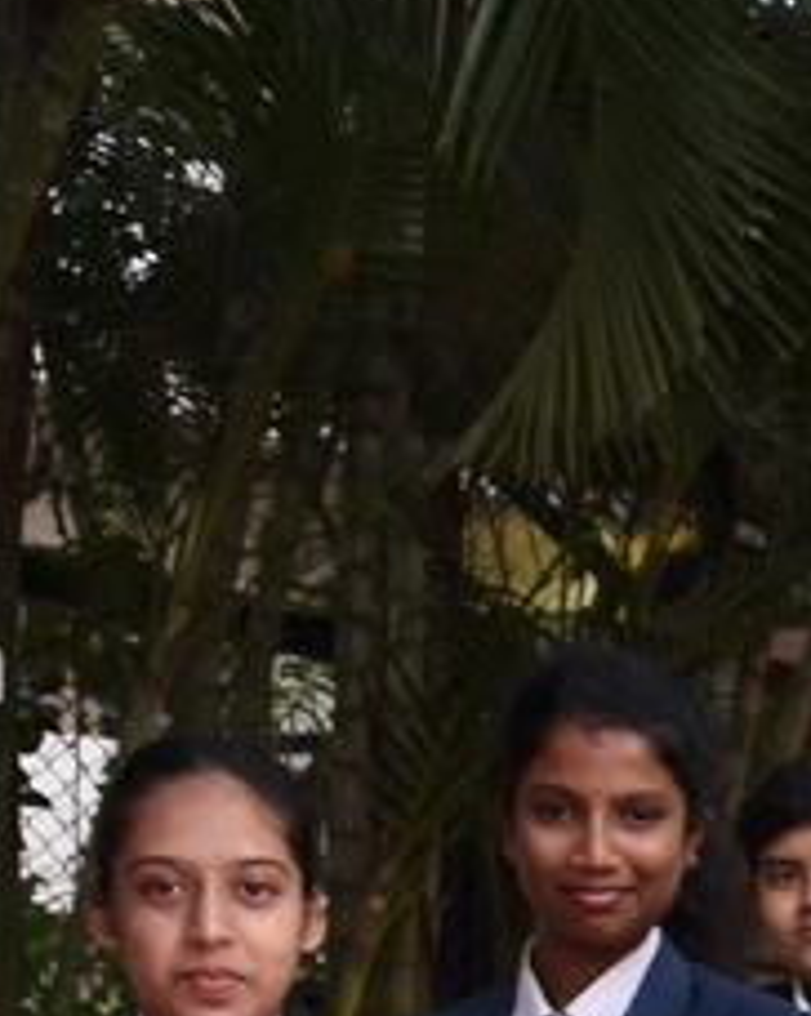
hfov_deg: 8.4
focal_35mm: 163
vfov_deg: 11.3
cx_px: 2206
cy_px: 1604
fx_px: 4897
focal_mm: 22
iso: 320
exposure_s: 1/125
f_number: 5.6
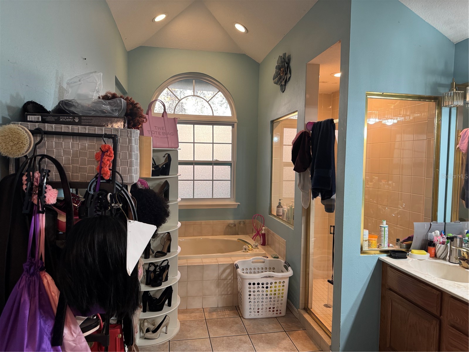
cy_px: 176
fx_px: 325
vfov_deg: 56.8
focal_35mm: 24
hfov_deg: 71.6
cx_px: 234
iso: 200
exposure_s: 1/60
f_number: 1.78
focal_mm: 6.76
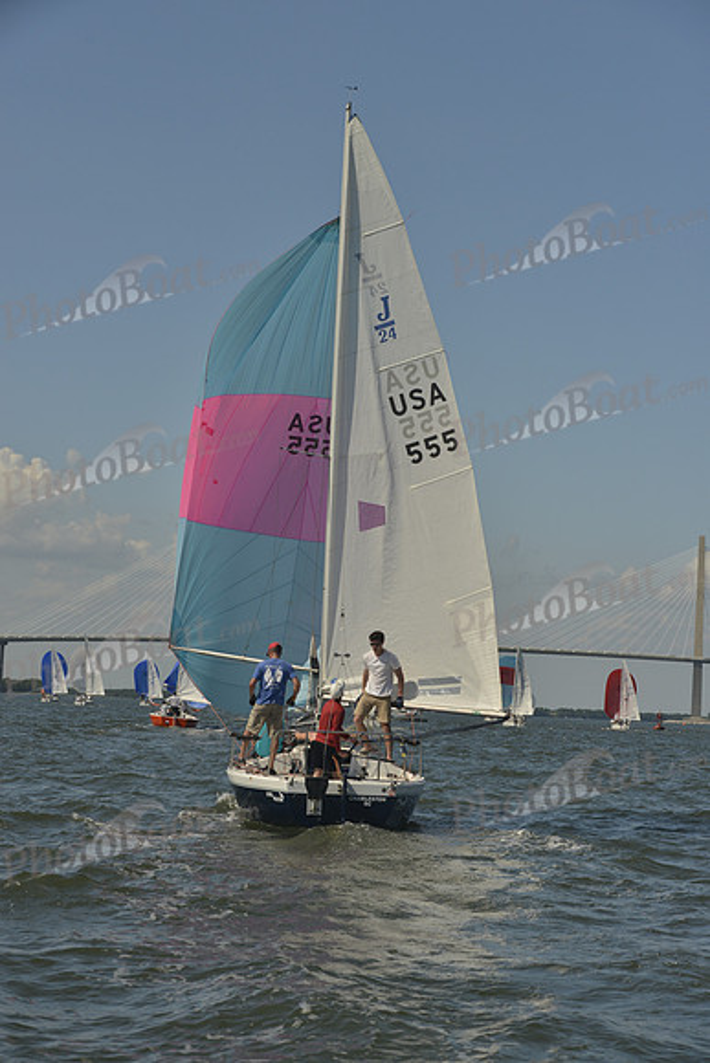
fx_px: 2069
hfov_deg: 19.5
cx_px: 355
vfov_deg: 28.8
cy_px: 532
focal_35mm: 70
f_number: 8
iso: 280
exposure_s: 1/1250
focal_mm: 70
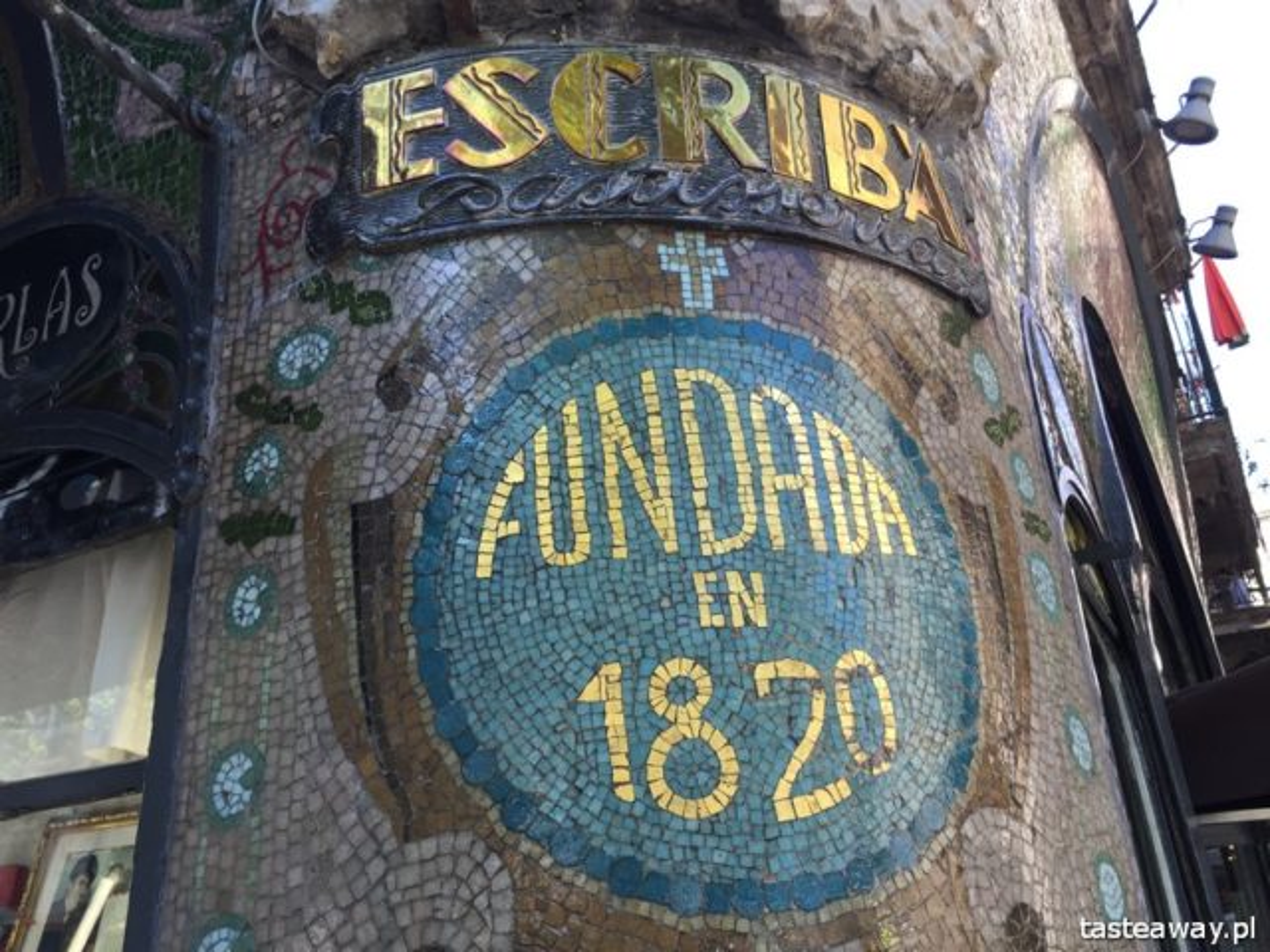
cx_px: 635
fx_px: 1064
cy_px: 476
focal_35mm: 29
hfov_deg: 61.7
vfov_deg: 48.2
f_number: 2.2
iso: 32
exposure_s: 1/121
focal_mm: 4.15
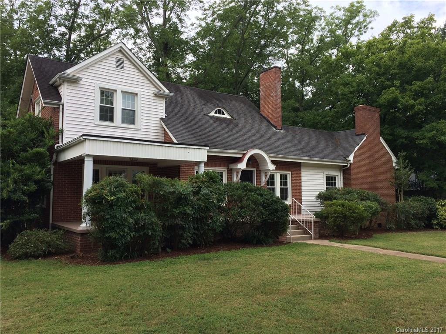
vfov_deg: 48.2
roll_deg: -0.4
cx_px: 223
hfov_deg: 61.7
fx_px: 374
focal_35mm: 29
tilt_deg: +5.3
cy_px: 167
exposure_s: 1/586
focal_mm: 4.15
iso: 32
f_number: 2.2
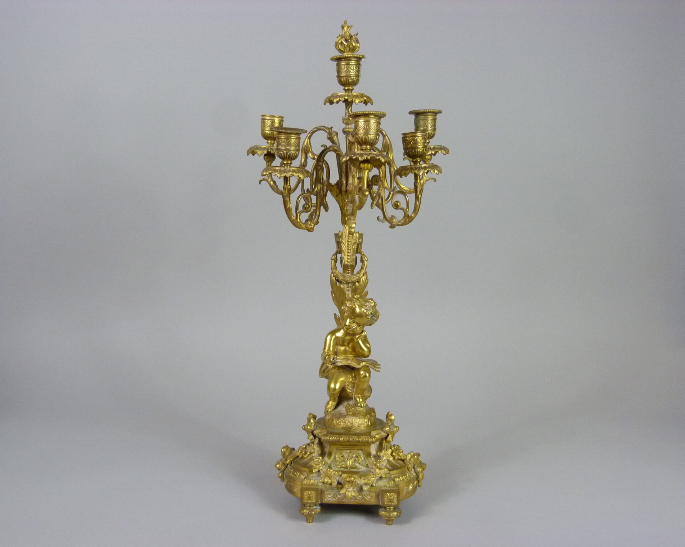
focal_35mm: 41
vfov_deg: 36.5
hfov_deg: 44.8
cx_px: 339
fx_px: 831
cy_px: 275
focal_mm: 7
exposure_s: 1/60
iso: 400
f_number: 3.1
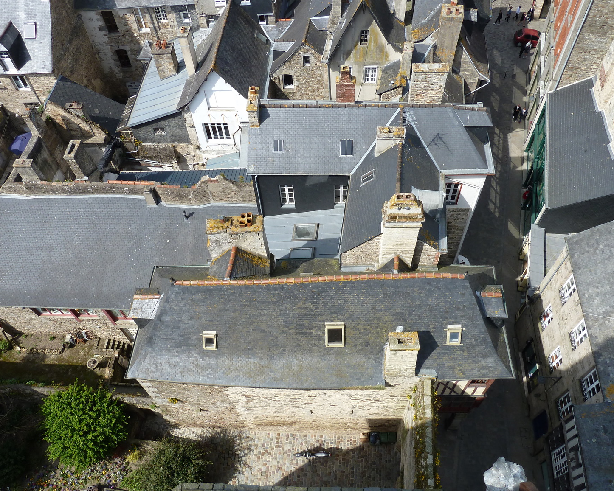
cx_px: 294
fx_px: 491
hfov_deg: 64.0
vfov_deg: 53.2
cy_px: 246
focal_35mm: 27
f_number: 4
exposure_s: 1/400
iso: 80
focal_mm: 4.1
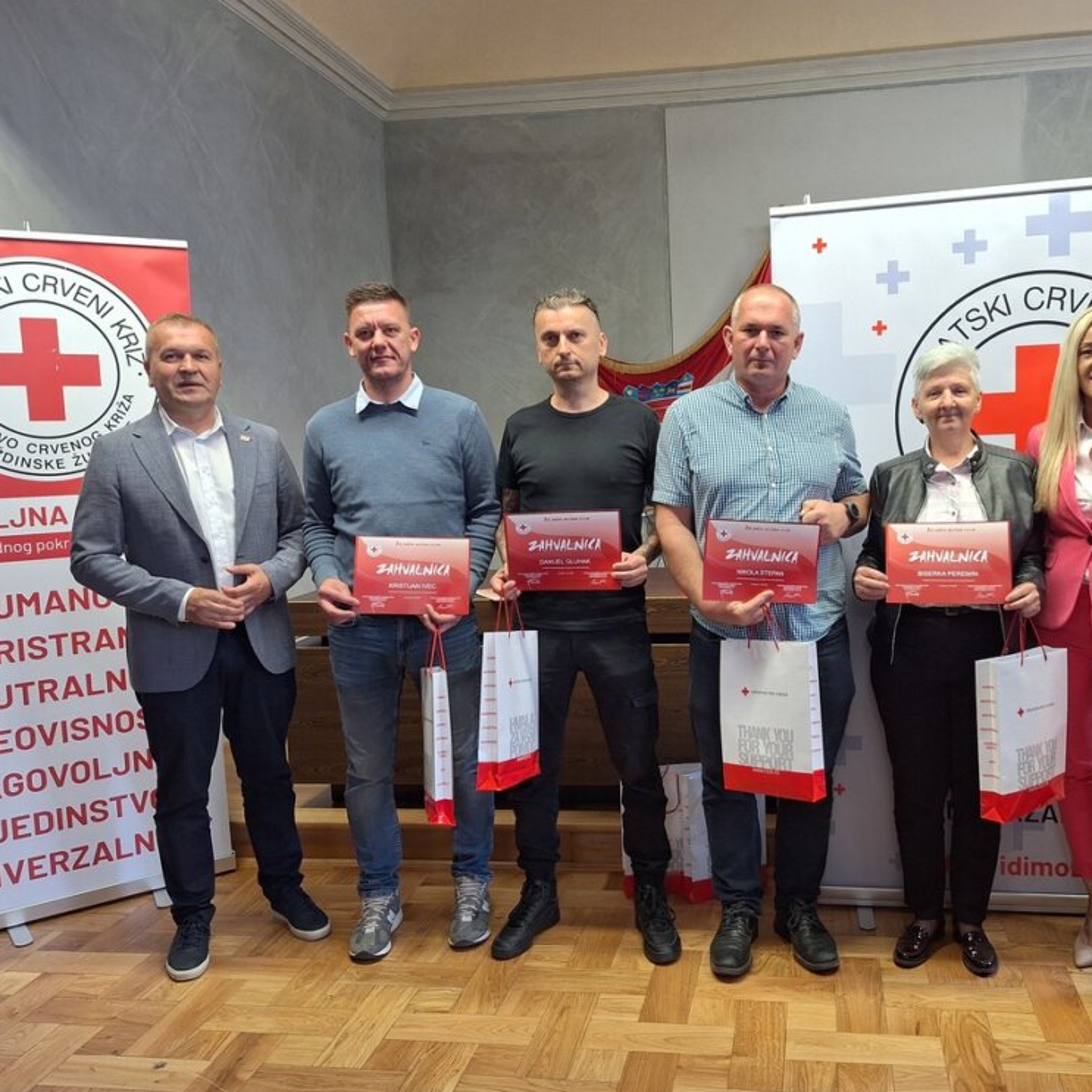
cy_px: 544
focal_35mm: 28
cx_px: 664
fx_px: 999
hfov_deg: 56.8
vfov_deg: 57.3
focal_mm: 5.54
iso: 64
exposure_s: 1/50
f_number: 1.8
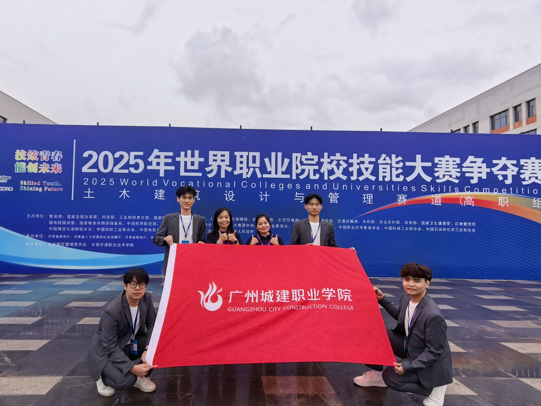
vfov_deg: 66.0
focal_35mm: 20
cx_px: 235
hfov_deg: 81.3
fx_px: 313
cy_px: 208
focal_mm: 1.95
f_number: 2.2
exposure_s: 1/623
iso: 50
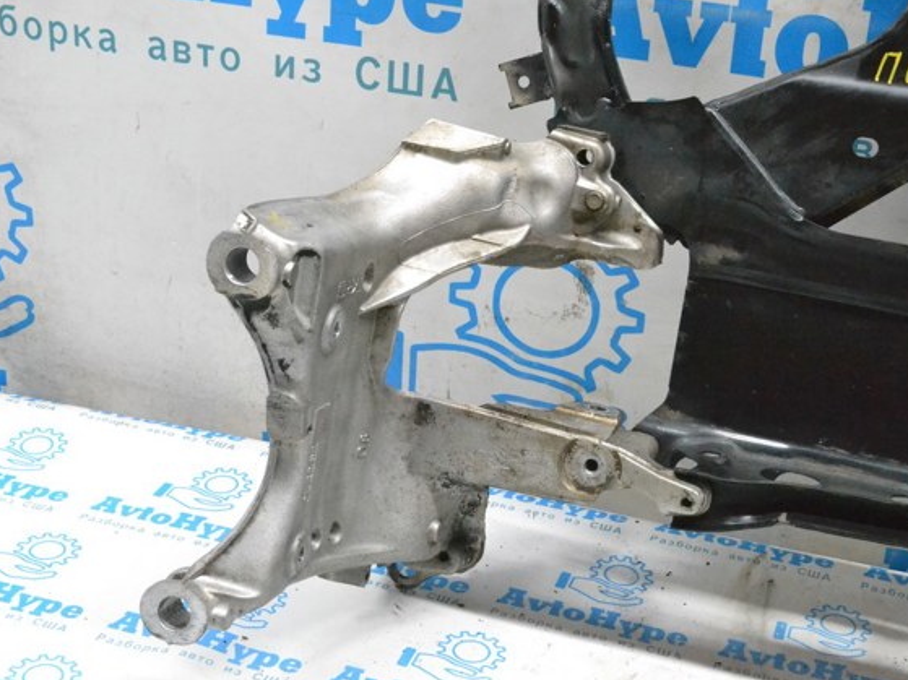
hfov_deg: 29.4
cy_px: 341
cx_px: 517
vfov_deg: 22.2
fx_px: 1731
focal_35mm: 66
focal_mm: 40
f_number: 10
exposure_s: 1/125
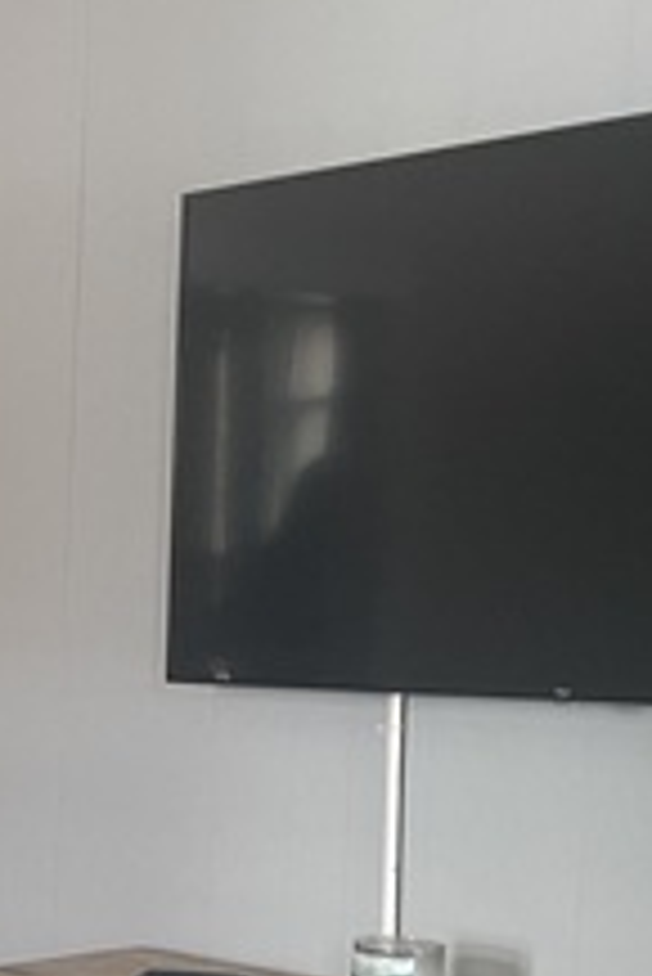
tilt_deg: -6.1
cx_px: -600
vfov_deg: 24.0
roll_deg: +0.1
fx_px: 2251
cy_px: 805
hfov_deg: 14.2
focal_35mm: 83
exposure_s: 1/60
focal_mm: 5.1
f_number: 1.6
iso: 125
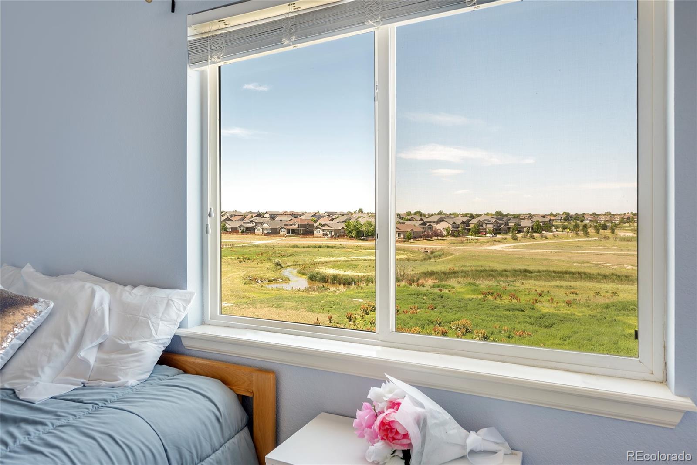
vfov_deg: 57.2
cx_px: 348
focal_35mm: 22
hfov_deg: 78.6
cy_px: 232
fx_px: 426
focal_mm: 22
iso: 100
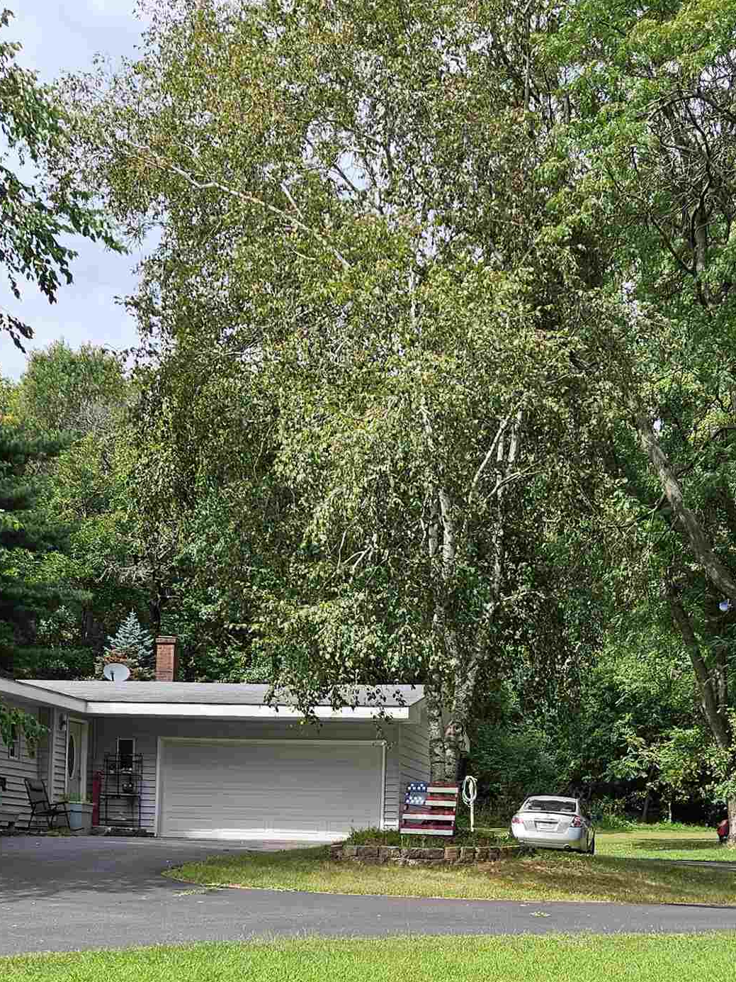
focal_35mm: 51
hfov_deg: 28.4
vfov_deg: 36.1
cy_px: 804
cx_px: 489
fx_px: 1446
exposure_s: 1/1129
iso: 25
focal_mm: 5.4
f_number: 1.8
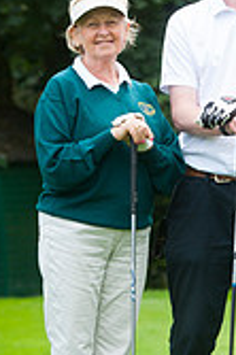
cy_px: 187
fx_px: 2650
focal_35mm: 269
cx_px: 237
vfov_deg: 7.7
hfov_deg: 5.1
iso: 320
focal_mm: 100
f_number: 4.5
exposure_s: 1/640
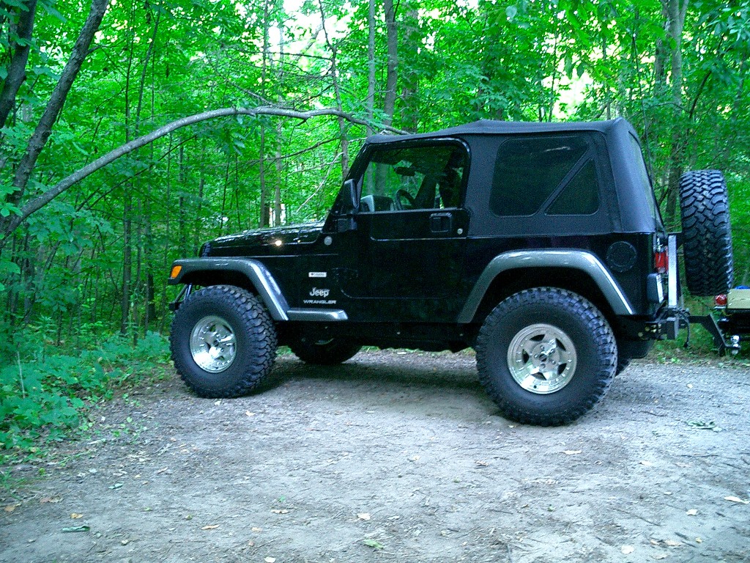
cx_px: 375
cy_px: 282
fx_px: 758
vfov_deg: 40.7
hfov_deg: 52.6
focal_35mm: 35
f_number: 4.2
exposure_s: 1/8
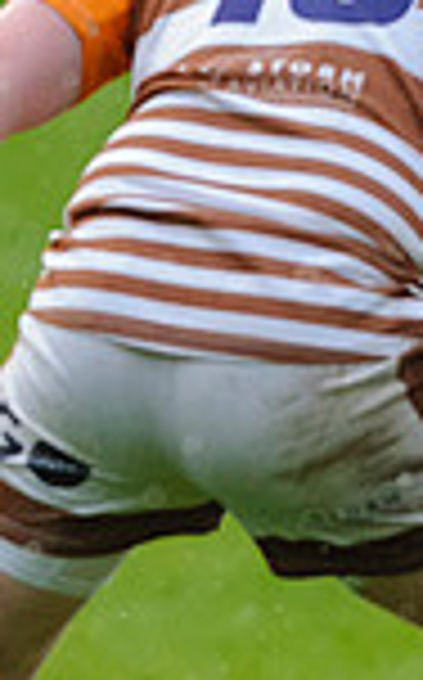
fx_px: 36792
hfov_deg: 0.7
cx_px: -590
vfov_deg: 1.1
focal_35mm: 1989
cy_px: 52
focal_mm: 420
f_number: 4.8
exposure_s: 1/1500
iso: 6400
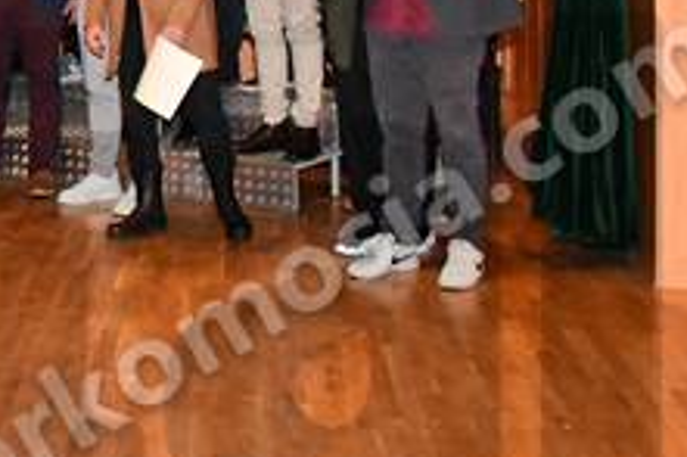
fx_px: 1792
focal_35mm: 94
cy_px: -93
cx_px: -330
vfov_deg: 14.1
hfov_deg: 19.1
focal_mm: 18
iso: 8000
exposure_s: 1/60
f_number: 11
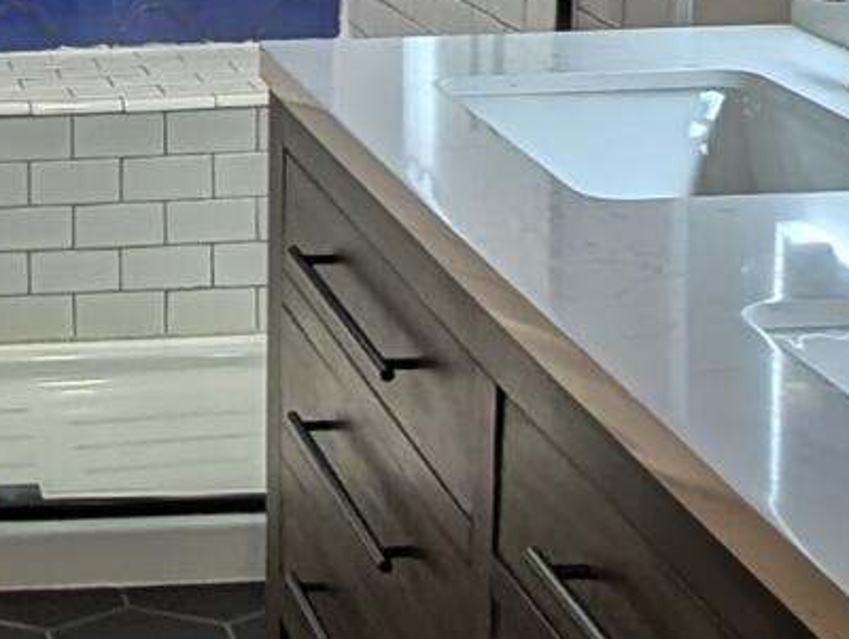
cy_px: 38
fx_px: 2210
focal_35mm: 90
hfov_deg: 19.9
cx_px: -270
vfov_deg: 16.2
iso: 42
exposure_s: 1/60
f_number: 1.95
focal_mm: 2.23
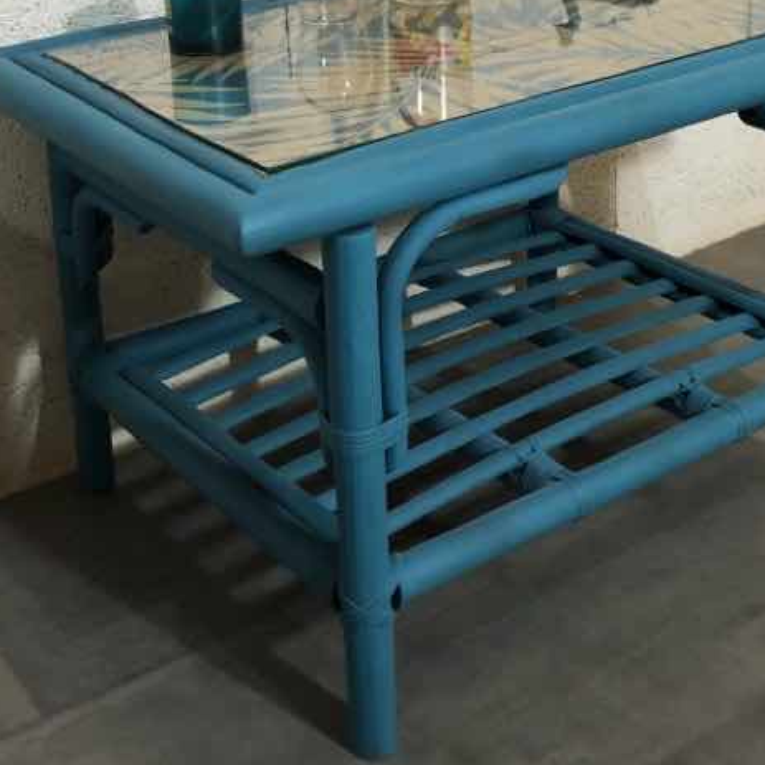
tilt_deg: -18.6
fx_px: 1425
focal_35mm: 57
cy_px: 154
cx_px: 410
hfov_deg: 30.0
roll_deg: +2.5
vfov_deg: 29.4
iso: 64
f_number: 1.8
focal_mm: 3.99
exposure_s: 1/17
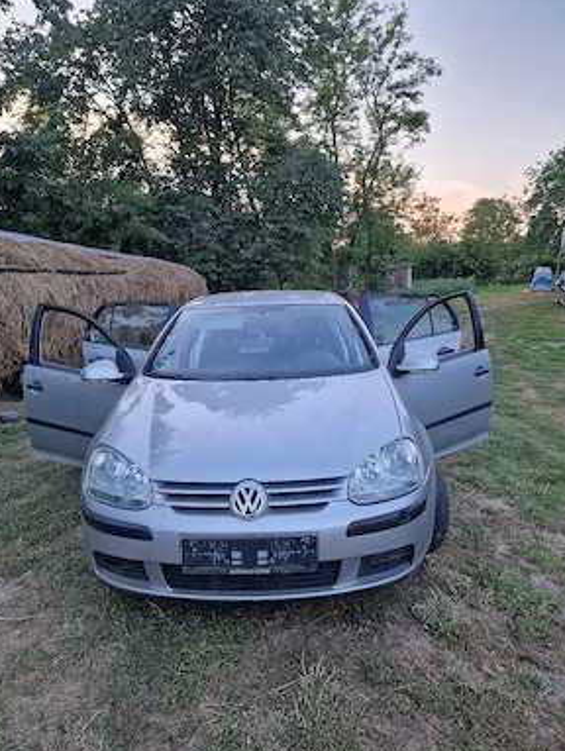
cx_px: 281
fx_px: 521
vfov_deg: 71.5
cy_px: 384
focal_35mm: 24
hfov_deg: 56.9
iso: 125
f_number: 1.8
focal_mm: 6.4
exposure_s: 1/182
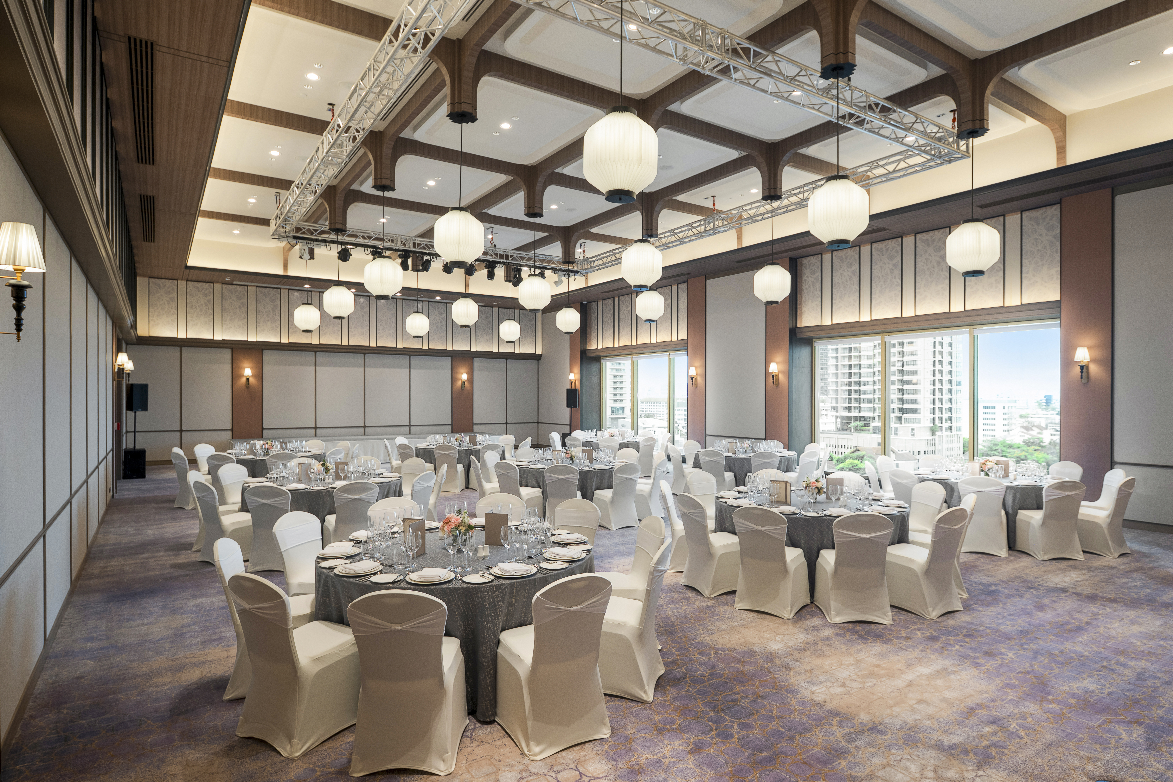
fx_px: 619
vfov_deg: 64.6
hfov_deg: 86.9
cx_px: 586
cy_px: 391
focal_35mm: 19
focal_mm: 19
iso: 320
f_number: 8
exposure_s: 1/20
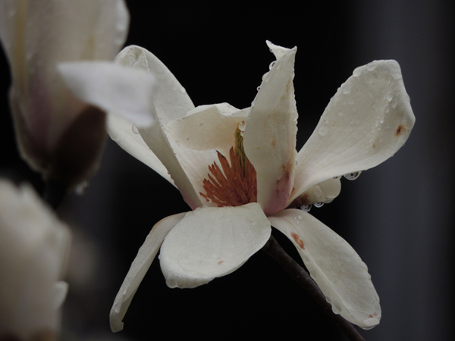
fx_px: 13144
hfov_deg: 2.0
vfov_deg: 1.5
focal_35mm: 1000
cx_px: 228
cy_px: 170
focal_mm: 180
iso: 100
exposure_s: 1/200
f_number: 5.9
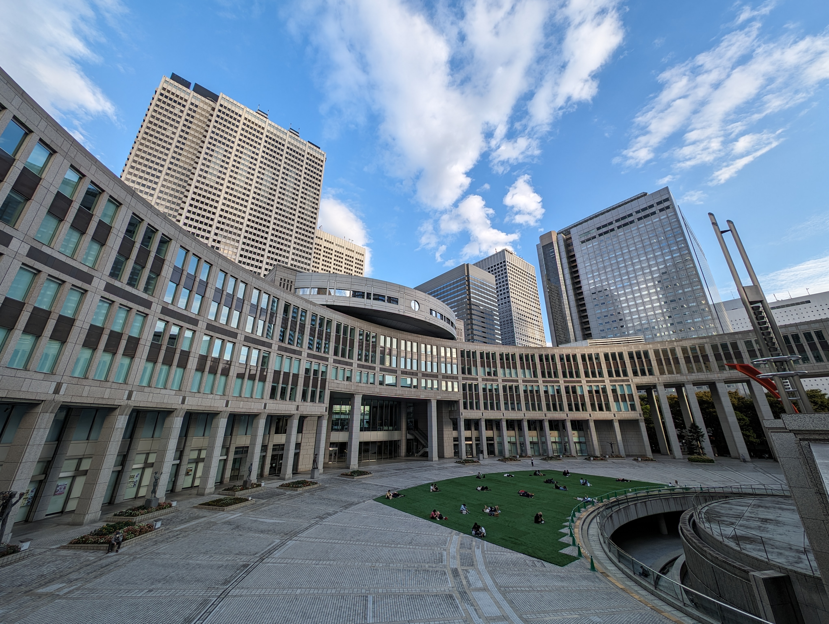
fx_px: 288
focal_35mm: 12
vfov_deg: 94.6
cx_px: 414
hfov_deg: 110.5
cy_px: 312
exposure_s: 1/454
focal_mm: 2.23
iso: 40
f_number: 1.95
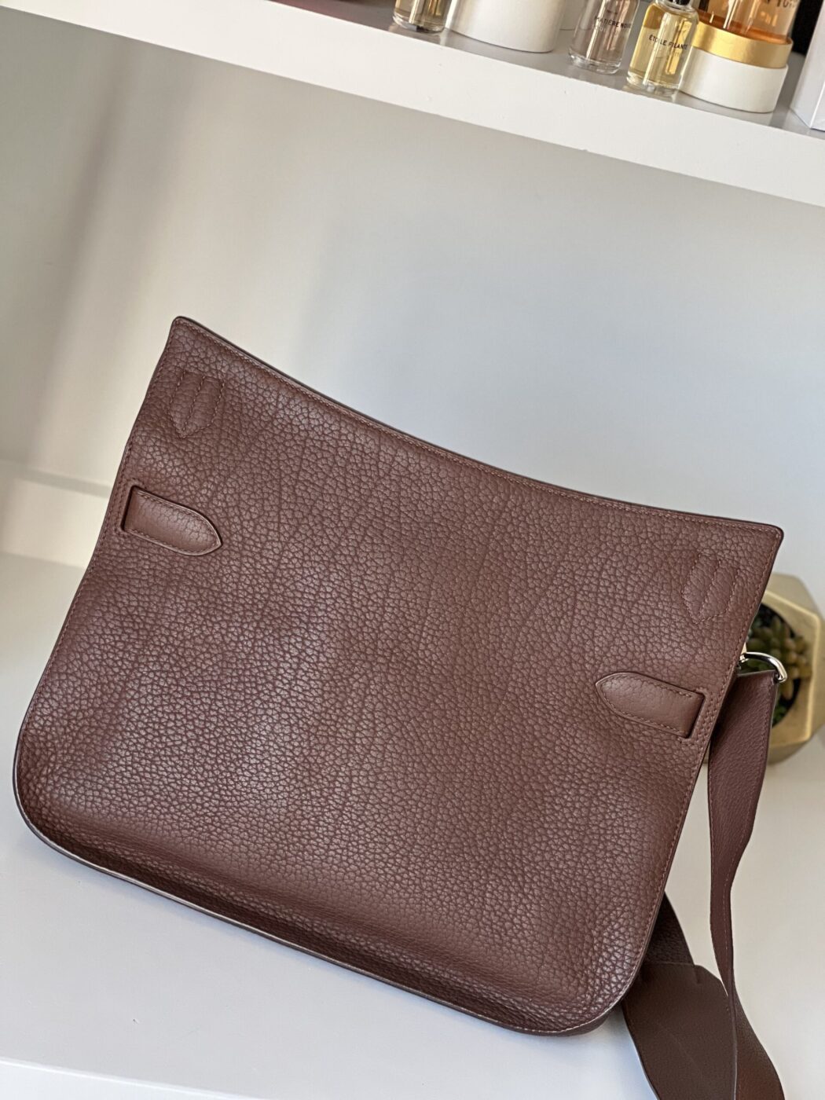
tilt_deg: -21.7
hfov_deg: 19.1
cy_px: 550
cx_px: 412
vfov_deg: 25.3
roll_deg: -17.7
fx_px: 2447
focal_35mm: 77
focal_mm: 9
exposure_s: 1/114
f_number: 2.8
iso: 250
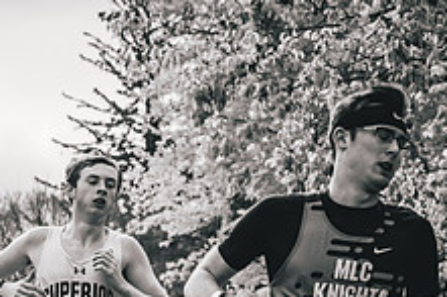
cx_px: 28
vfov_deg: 6.4
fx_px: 2655
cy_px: 338
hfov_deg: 9.6
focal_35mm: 214
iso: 400
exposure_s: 1/1250
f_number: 6.3
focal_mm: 78
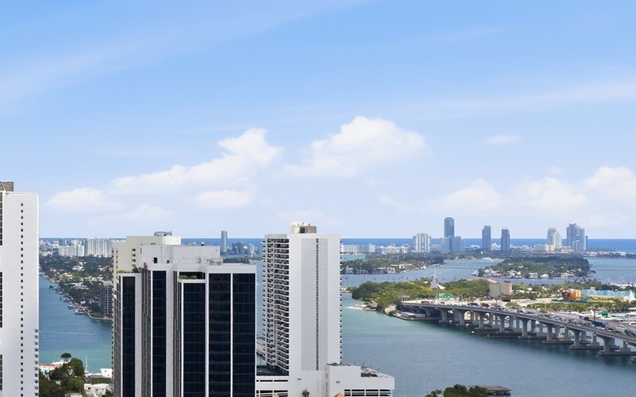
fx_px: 1075
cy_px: 283
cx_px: 18
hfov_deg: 30.9
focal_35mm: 62
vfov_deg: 20.8
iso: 100
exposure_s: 1/800
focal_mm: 10.3
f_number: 6.3
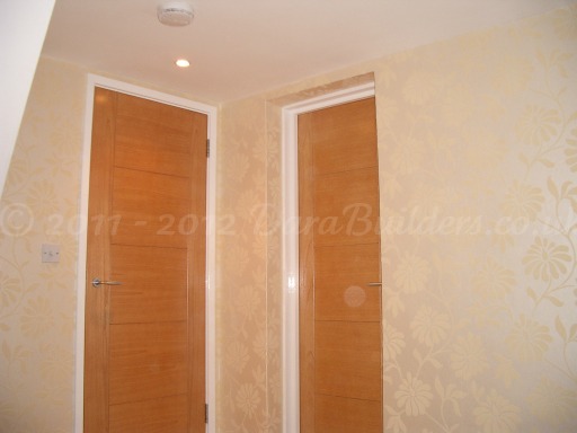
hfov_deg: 52.6
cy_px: 216
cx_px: 288
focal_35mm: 35
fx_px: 583
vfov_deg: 40.7
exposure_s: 1/40
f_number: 2.6
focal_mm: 5.8
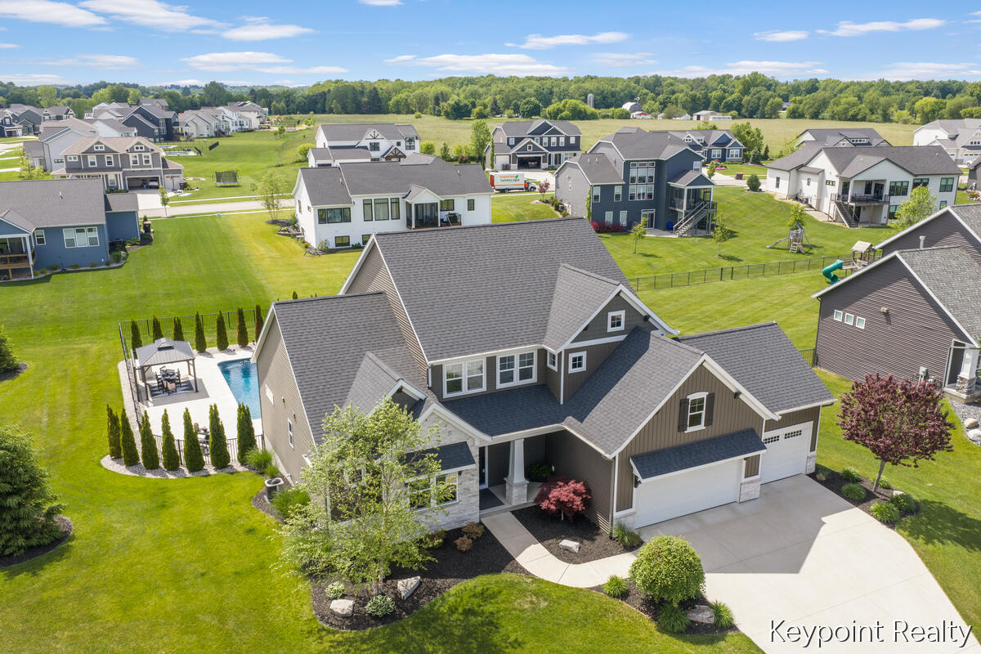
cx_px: 490
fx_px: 763
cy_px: 327
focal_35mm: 28
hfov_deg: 65.5
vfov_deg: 46.4
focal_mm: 14.45
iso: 100
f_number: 5.6
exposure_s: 1/120
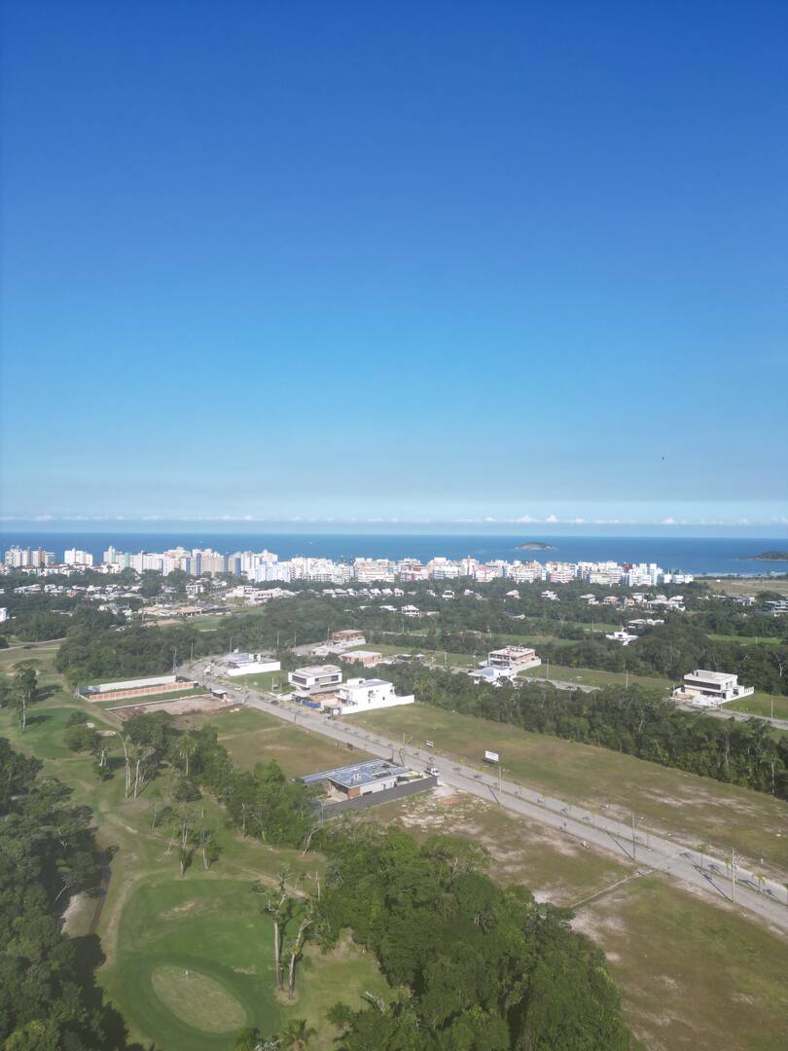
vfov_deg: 71.6
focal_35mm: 24
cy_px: 526
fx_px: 728
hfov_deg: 56.8
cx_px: 394
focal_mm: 6.72
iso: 100
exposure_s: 1/2500
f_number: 1.7
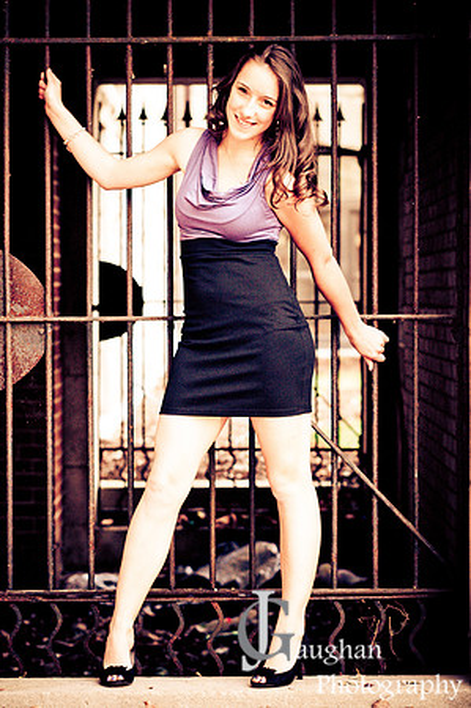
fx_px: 2065
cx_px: 236
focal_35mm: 105
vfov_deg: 19.5
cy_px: 354
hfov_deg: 13.0
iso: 800
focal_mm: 70
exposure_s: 1/30
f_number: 3.2
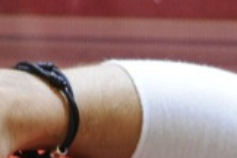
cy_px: 189
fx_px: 7708
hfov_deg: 1.8
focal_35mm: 1171
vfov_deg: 1.2
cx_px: 471
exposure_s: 1/100
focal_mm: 190
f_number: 7.1
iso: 1250
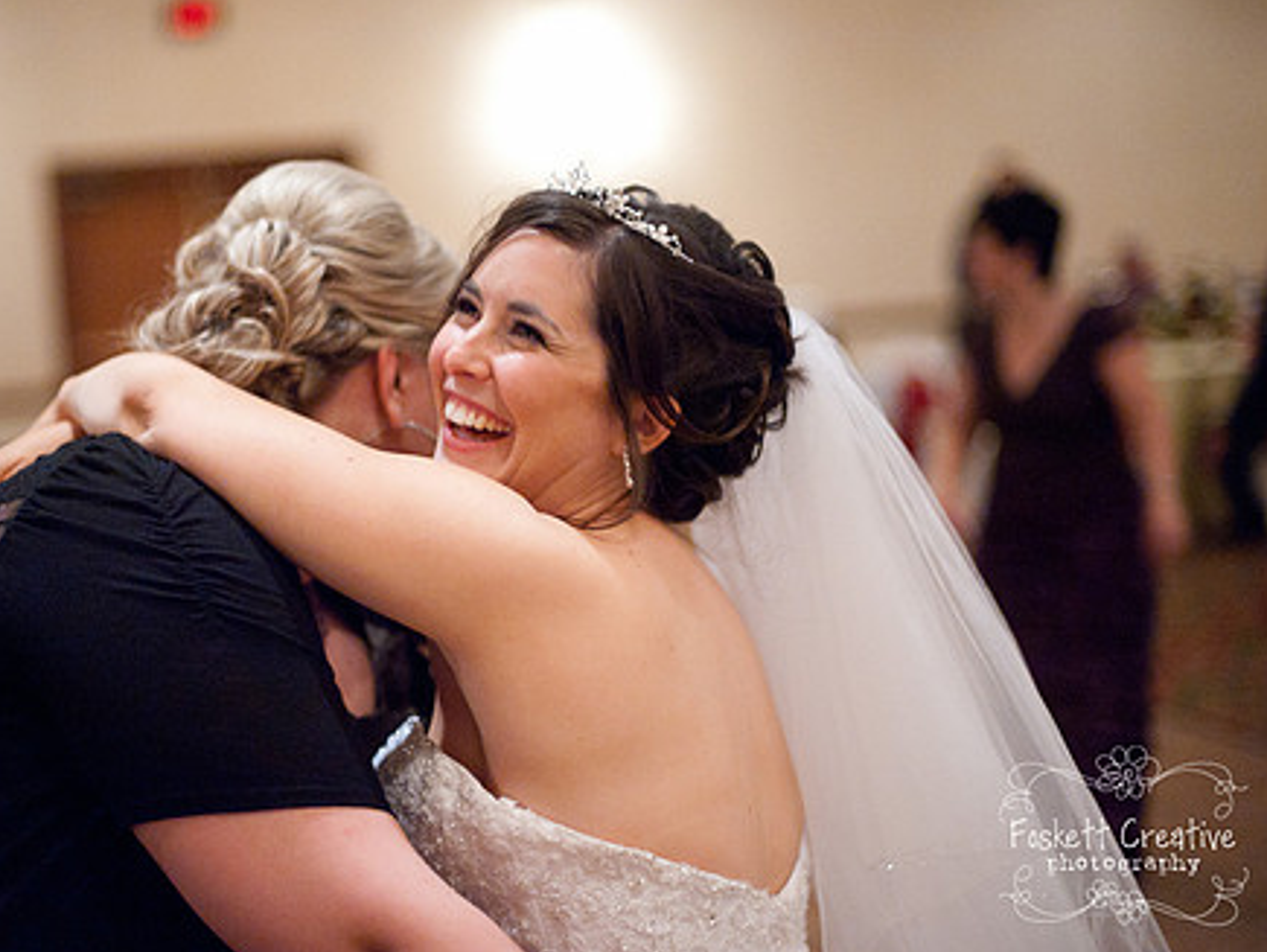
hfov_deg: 30.1
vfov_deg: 23.0
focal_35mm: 64
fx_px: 2344
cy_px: 431
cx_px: 466
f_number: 1.4
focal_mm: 50
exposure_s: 1/80
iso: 4000
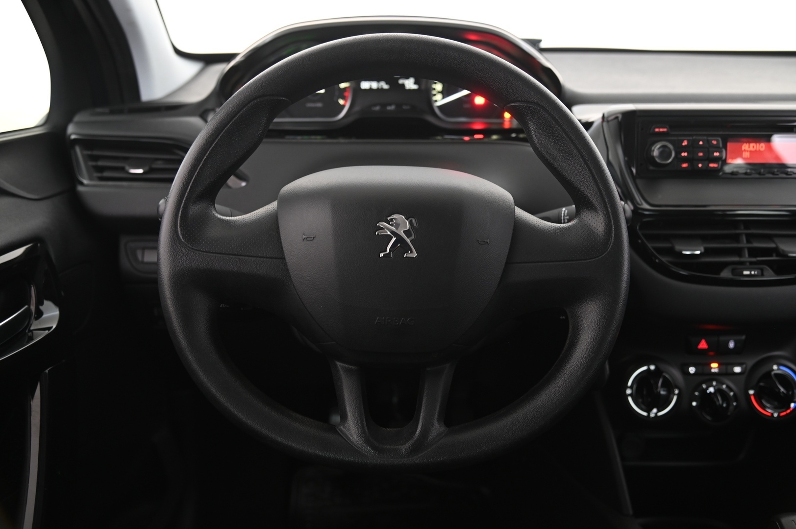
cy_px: 264
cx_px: 398
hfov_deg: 58.8
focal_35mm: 32
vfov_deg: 41.1
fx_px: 707
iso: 1000
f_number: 4
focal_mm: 32
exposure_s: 1/8
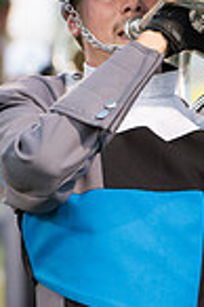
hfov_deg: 2.6
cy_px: 193
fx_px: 4473
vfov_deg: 3.9
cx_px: 159
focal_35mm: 525
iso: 5600
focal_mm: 170
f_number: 5
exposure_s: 1/200
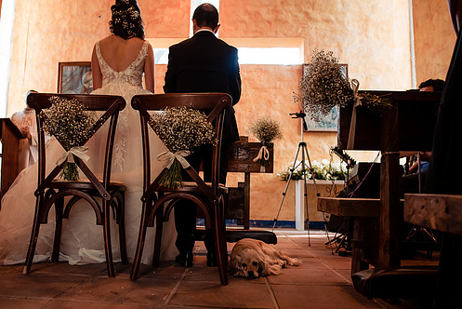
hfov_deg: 65.3
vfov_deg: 46.4
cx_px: 205
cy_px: 167
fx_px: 360
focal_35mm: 28
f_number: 2.8
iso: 1250
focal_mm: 24
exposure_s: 1/160
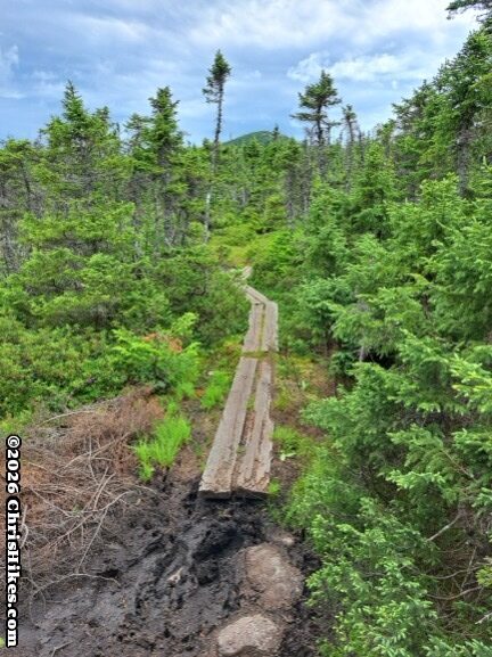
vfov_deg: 71.6
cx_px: 246
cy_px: 328
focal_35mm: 24
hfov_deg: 56.8
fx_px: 455
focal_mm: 5.23
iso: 50
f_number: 1.8
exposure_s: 1/712
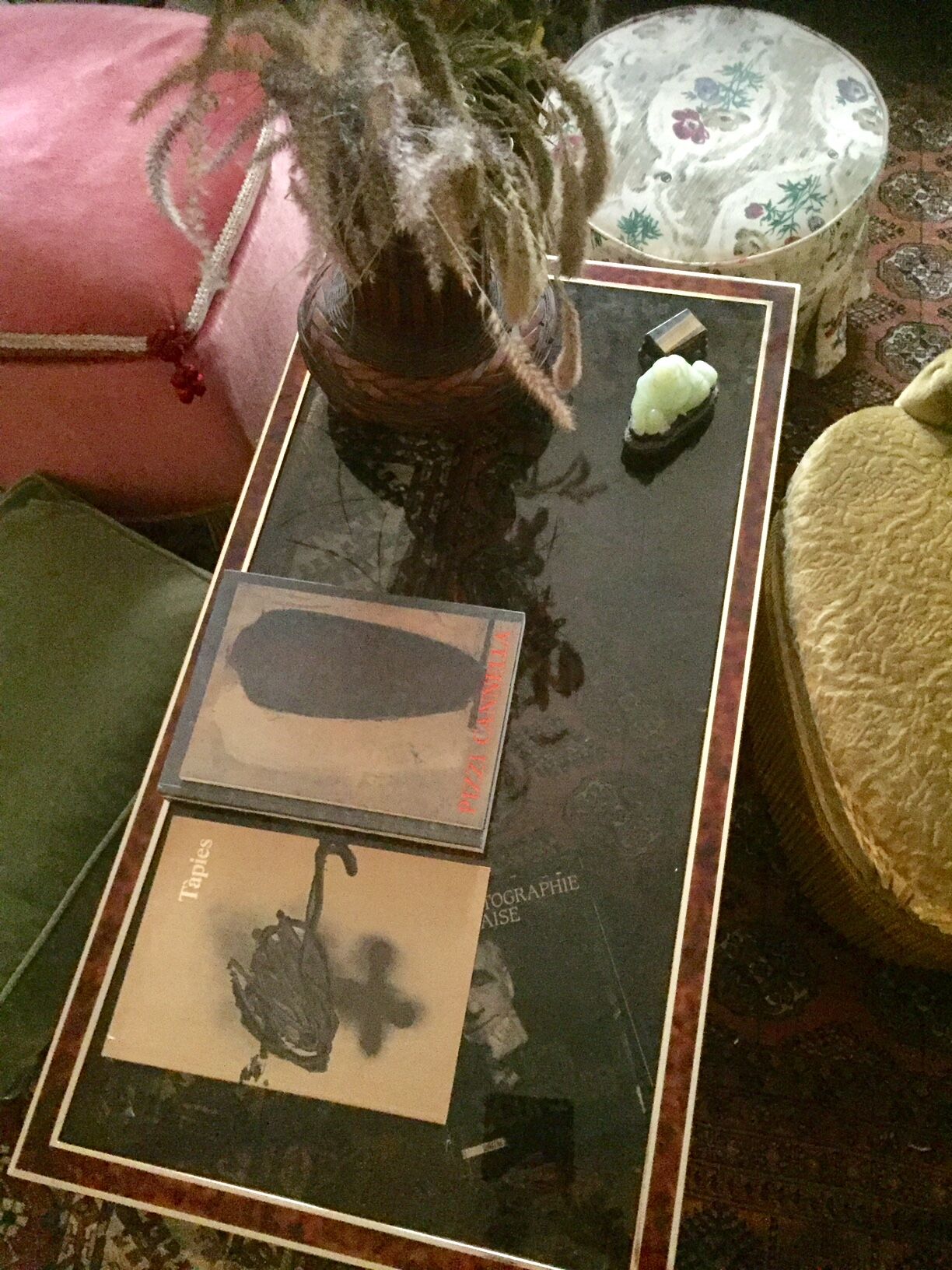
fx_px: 1063
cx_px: 476
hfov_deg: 48.2
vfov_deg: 61.7
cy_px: 635
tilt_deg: -65.7
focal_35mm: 29
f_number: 2.2
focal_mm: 4.15
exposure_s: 1/17
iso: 1600
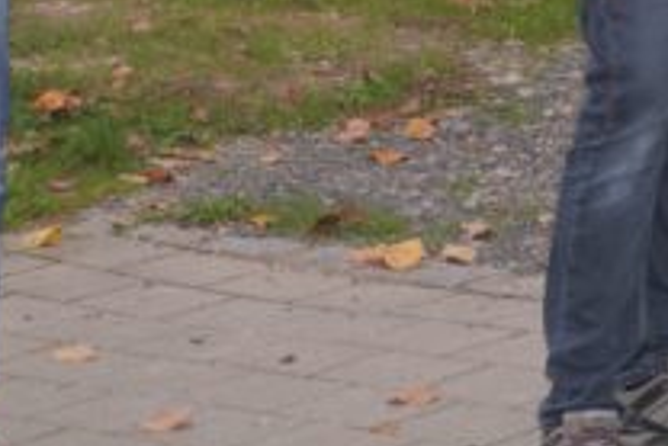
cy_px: -651
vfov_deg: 5.6
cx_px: 1217
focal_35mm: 236
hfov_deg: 8.4
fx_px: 4382
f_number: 4.5
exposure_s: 1/200
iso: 100
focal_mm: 41
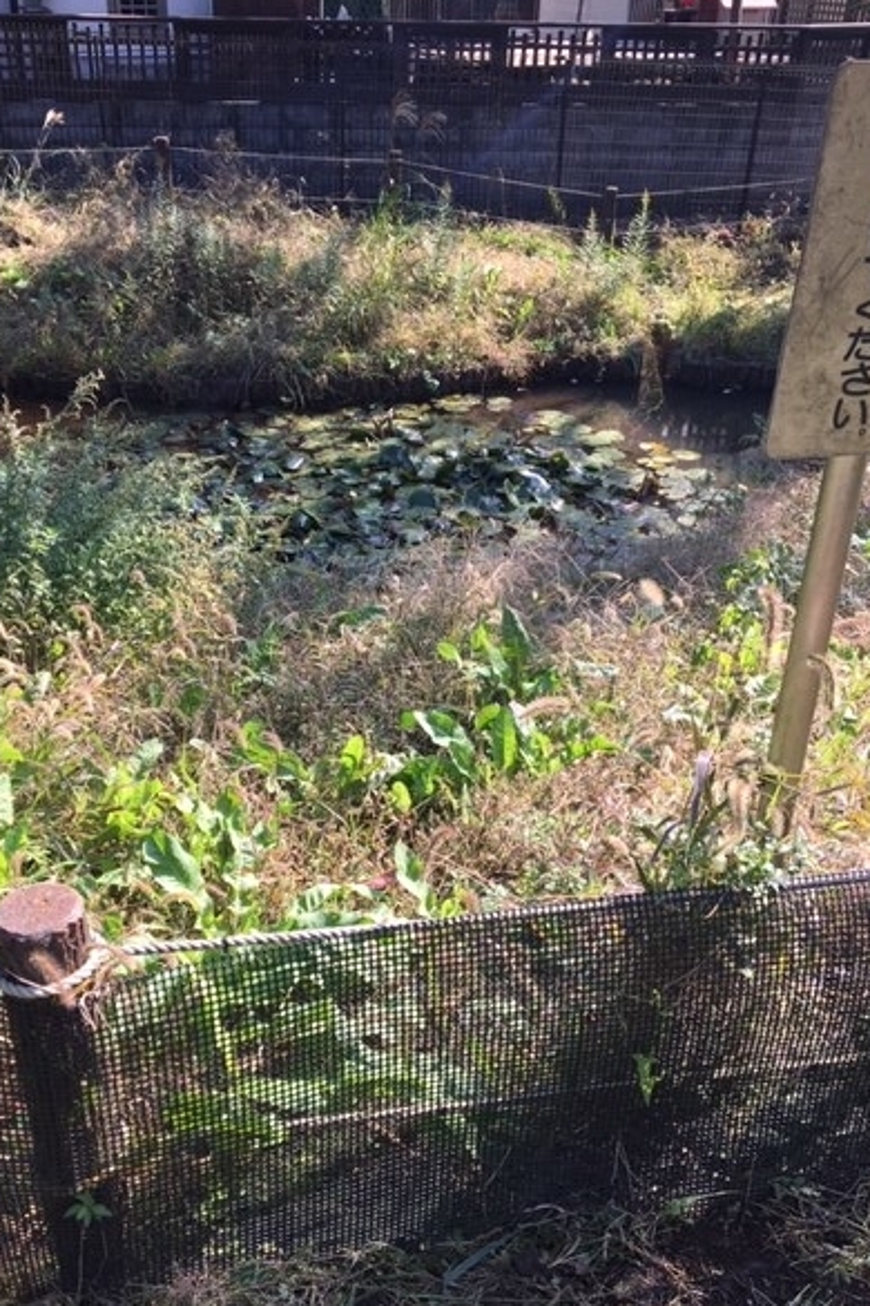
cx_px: 395
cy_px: 630
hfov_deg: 39.9
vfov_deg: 57.2
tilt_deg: -29.6
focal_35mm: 33
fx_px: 1196
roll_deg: -0.4
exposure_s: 1/405
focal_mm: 4.15
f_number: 2.2
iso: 25
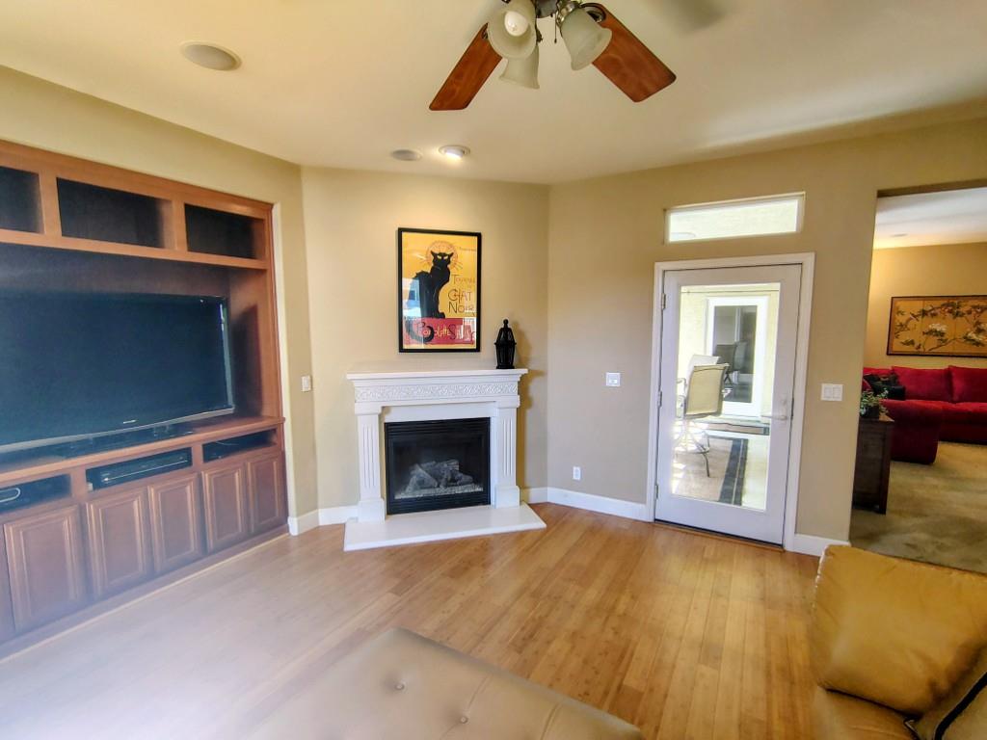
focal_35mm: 16
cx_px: 494
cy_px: 370
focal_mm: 2.13
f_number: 2.2
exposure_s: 1/30
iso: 370
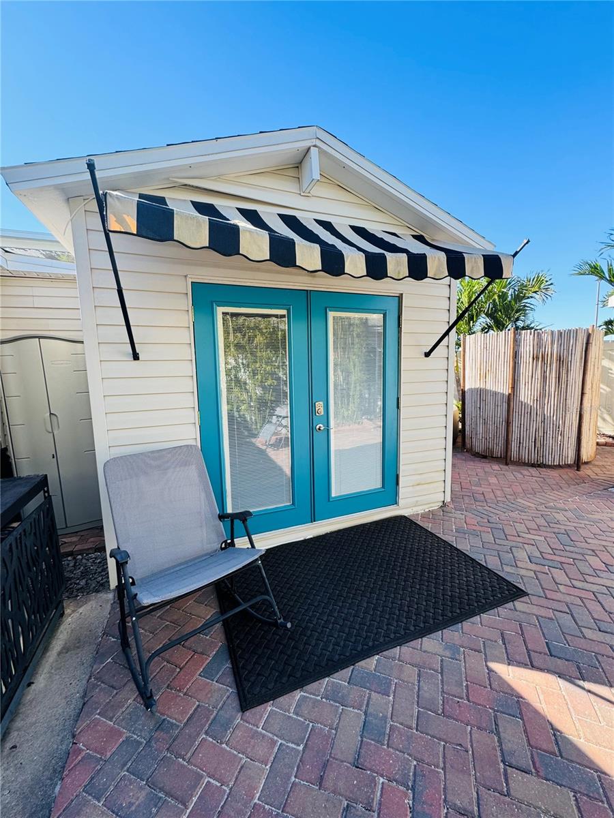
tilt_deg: -7.8
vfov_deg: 102.1
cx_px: 307
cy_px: 409
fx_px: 331
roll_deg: +2.3
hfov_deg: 85.7
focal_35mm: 14
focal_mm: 2.22
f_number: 2.2
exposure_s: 1/249
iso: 40
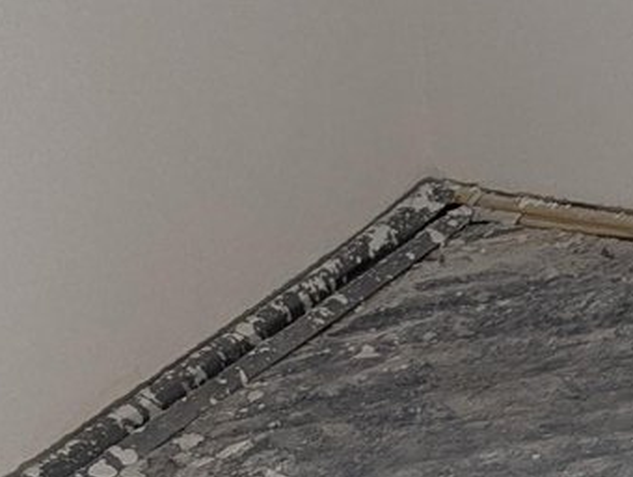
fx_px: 2582
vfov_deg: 9.9
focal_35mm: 141
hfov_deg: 12.2
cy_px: -430
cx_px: 1316
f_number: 1.85
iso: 43
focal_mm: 6.81
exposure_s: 1/214
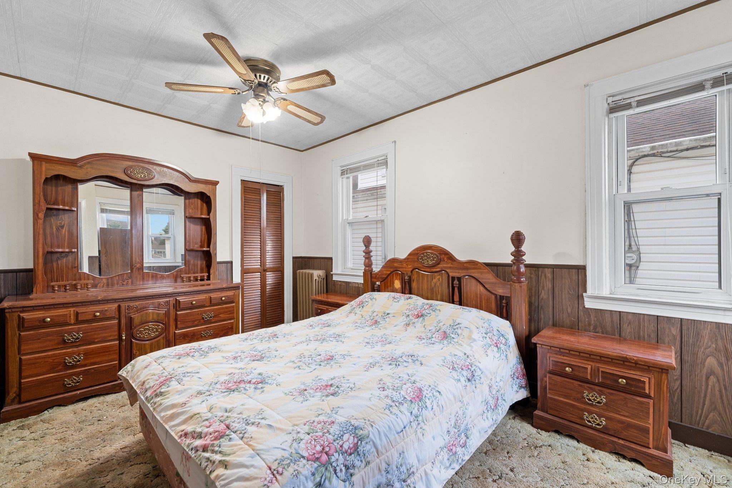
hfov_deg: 104.3
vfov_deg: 81.2
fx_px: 285
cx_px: 366
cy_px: 244
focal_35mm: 14
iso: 500
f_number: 10
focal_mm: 14
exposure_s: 1/4
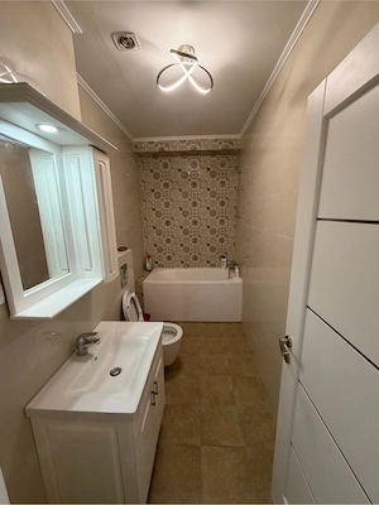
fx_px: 204
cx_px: 190
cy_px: 252
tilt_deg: -11.7
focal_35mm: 14
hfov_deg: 85.7
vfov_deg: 102.1
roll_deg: +1.1
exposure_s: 1/82
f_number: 2.2
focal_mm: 2.22
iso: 320
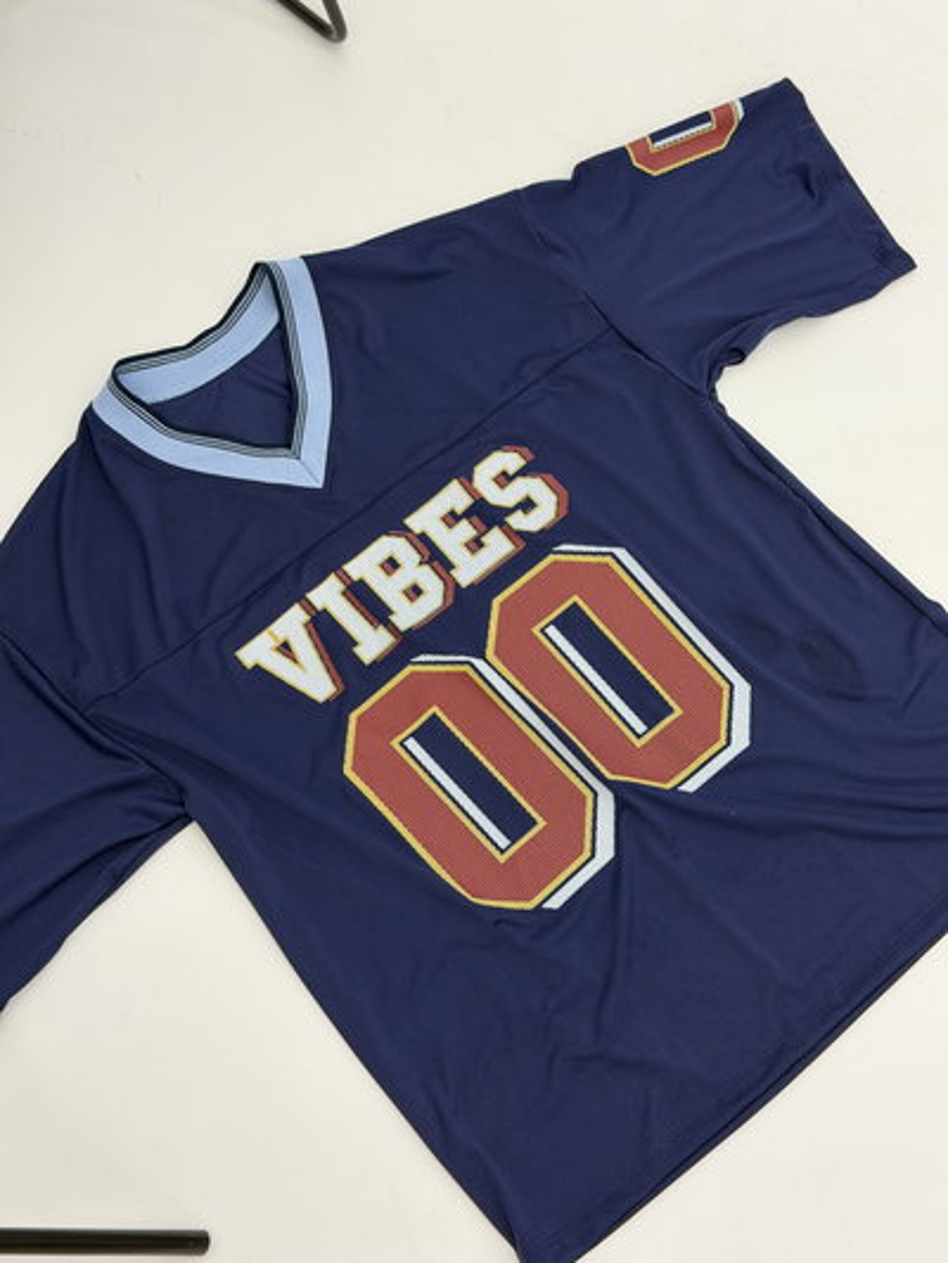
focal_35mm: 48
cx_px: 474
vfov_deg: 39.6
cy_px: 632
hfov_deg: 30.3
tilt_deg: -71.7
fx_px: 1752
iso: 125
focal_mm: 6.76
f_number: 1.78
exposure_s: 1/50
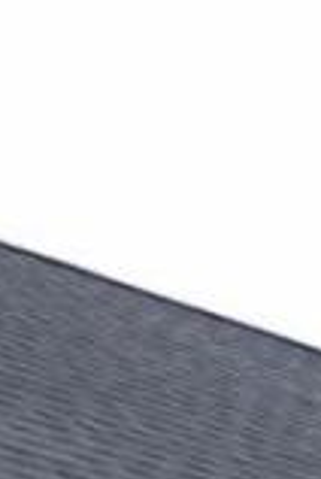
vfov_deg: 10.0
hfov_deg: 7.0
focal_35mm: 197
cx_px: 148
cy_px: 797
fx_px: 2623
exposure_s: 1/500
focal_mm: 18
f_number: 4
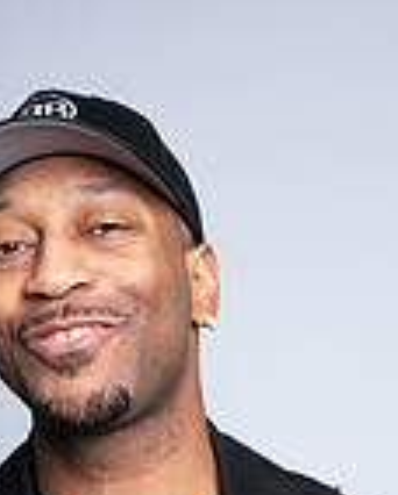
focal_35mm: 104
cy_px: 774
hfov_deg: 14.8
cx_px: 269
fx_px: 1528
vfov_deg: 16.5
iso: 250
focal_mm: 35
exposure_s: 1/200
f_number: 6.3
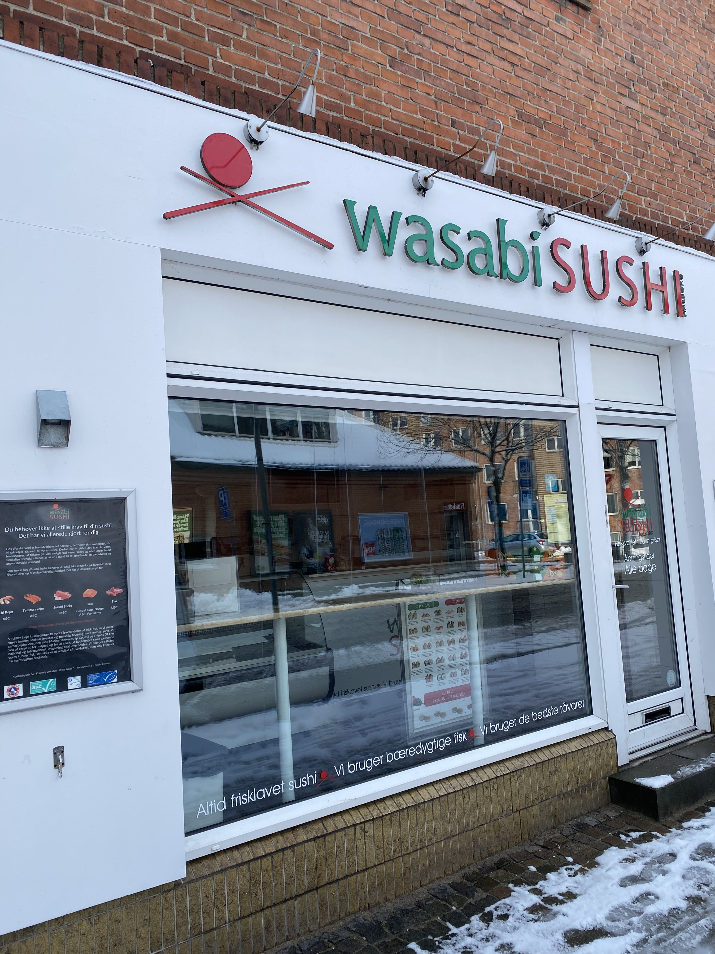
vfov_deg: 67.3
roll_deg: +2.9
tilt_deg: +6.1
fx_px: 716
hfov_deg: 53.1
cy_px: 477
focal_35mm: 26
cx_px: 358
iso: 32
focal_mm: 4.25
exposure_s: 1/778
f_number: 1.8
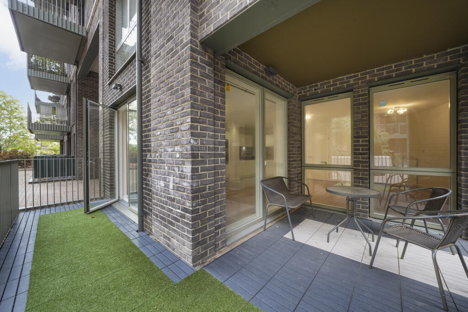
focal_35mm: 13
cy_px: 156
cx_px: 234
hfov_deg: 108.3
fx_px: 169
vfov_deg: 85.4
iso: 500
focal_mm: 13
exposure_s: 1/10
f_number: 14
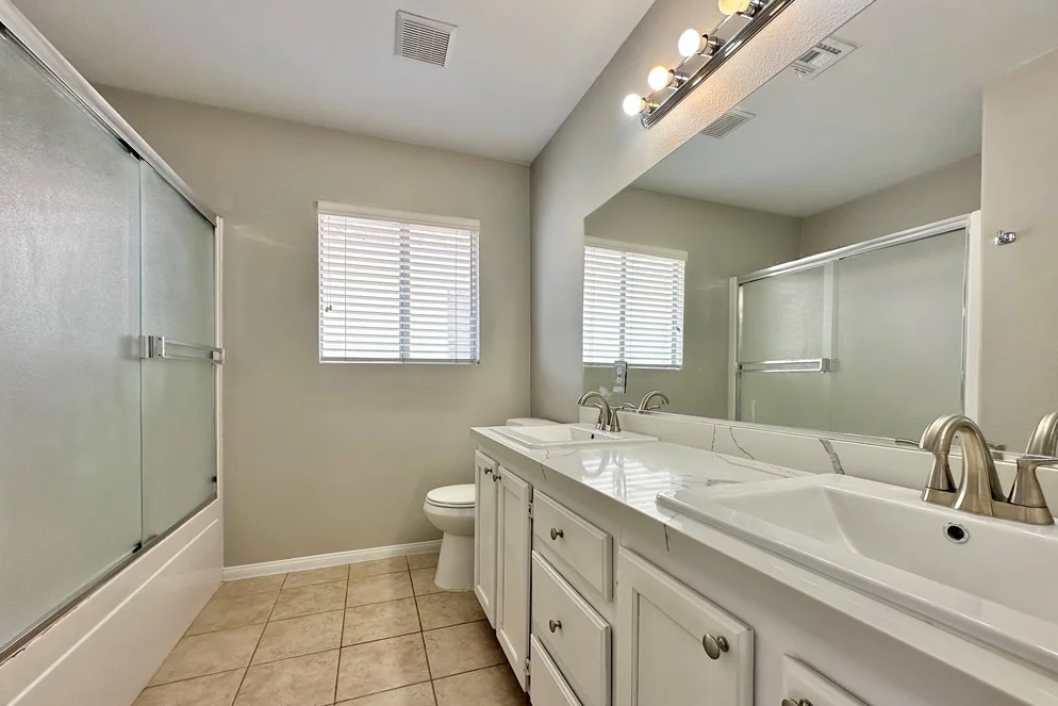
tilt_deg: -0.3
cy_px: 380
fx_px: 441
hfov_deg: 100.4
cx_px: 532
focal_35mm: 15
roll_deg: -0.5
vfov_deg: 77.2
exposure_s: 1/178
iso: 40
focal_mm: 2.22
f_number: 2.2
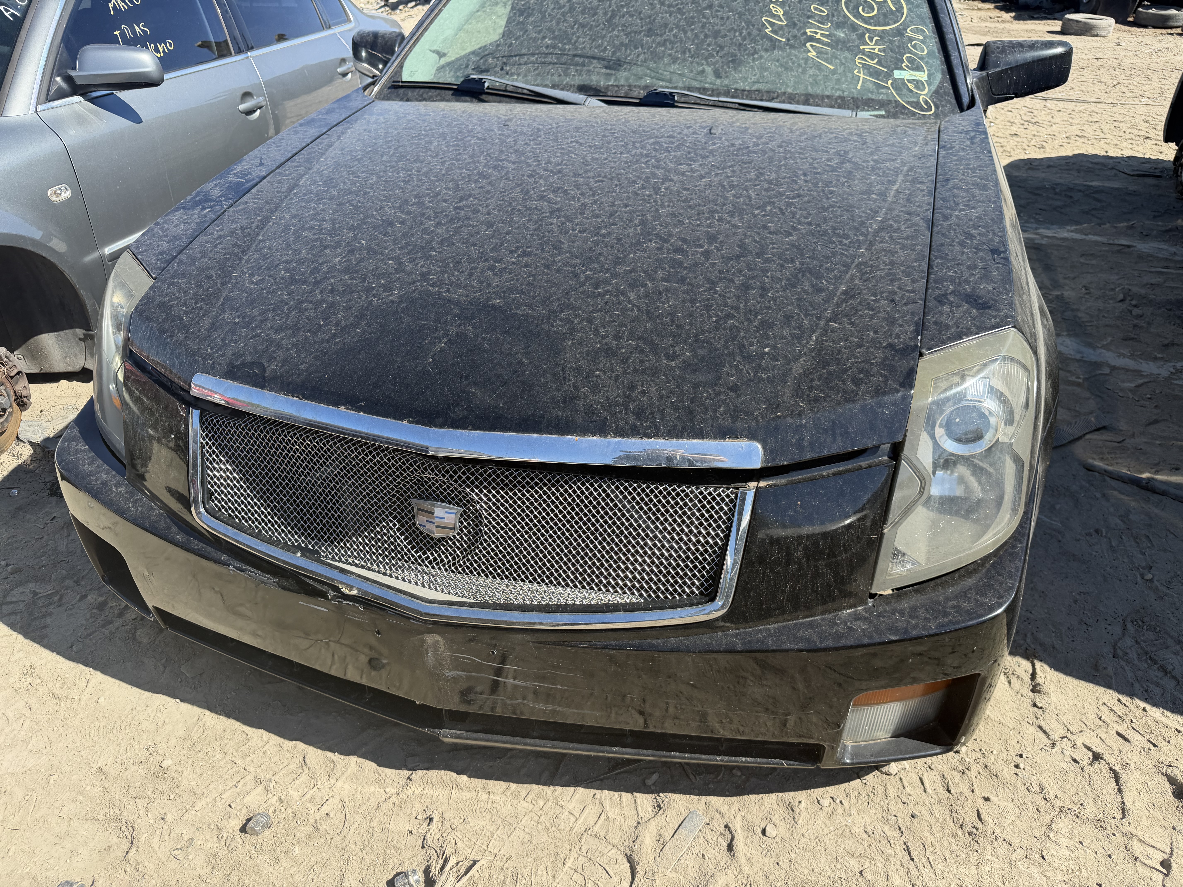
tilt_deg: -31.5
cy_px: 444
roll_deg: -2.3
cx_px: 592
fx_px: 820
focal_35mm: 24
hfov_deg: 71.6
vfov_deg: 56.8
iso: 100
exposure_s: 1/2445
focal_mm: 6.76
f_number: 1.78
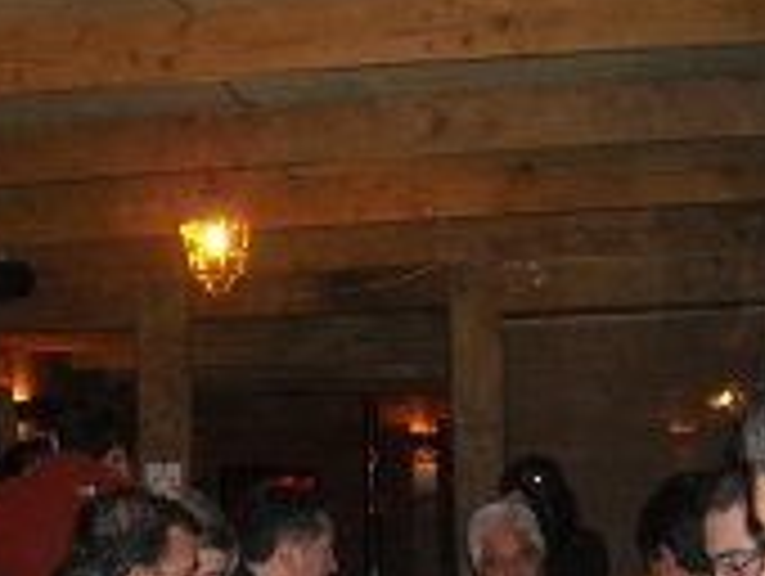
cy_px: 493
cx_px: 212
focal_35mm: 72
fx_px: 1593
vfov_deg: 20.2
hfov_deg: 26.7
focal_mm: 5.7
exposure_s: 1/60
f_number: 2.8
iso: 400
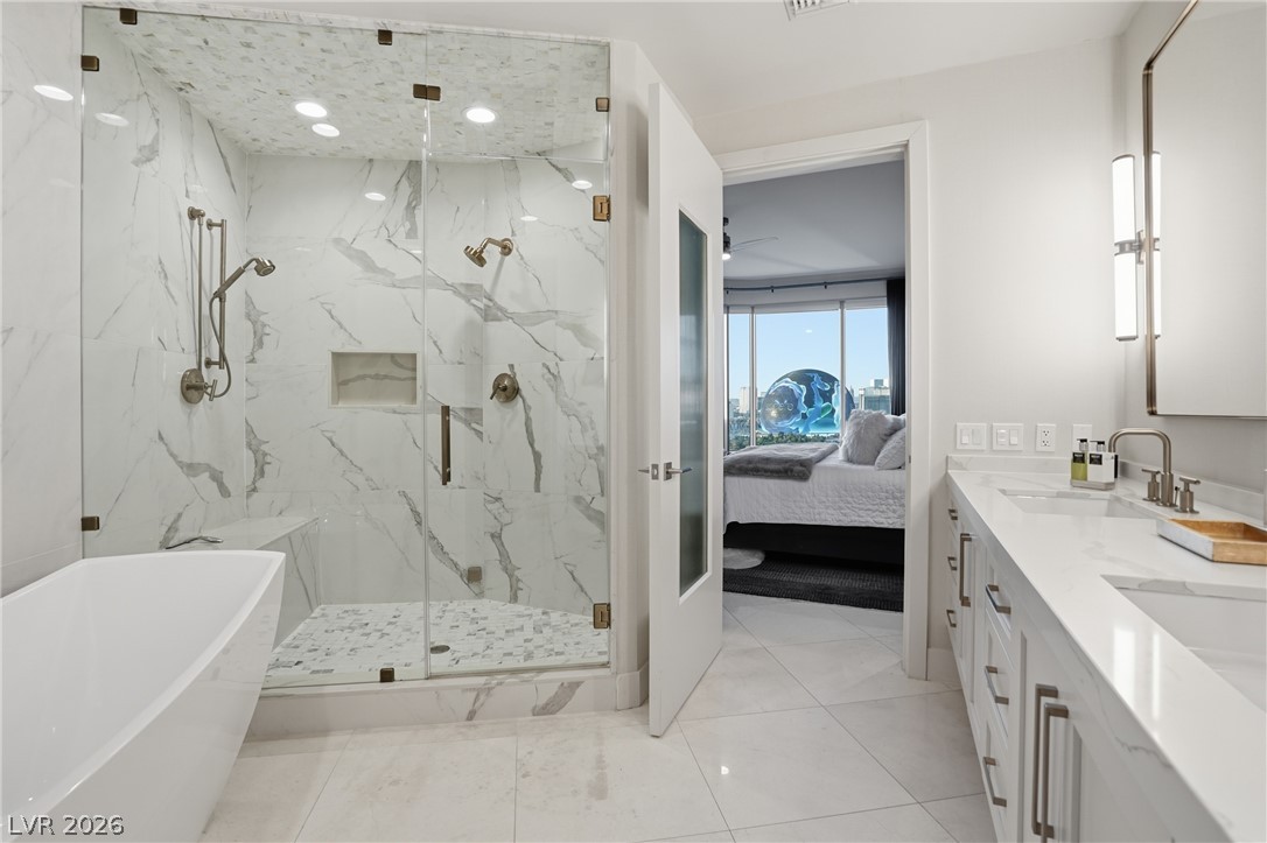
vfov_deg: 73.7
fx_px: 563
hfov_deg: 96.8
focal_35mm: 16
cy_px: 422
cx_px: 634
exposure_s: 1/125
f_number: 8
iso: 400
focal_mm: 16
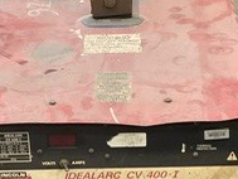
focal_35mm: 98
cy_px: 129
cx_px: 123
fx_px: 674
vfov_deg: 15.1
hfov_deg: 20.0
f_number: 1.8
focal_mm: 3
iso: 200
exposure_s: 1/60
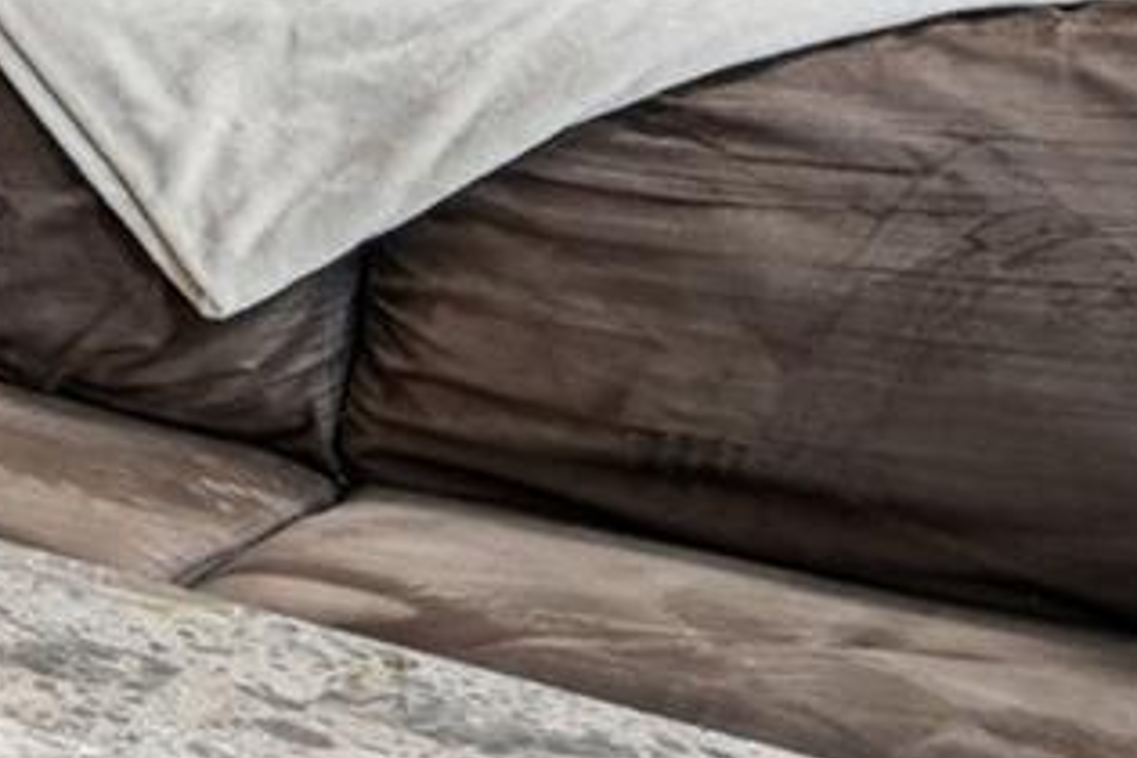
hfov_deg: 15.3
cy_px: -325
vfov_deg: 17.3
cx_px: -1577
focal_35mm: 72
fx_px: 2274
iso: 400
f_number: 8
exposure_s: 1/2.5
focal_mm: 14
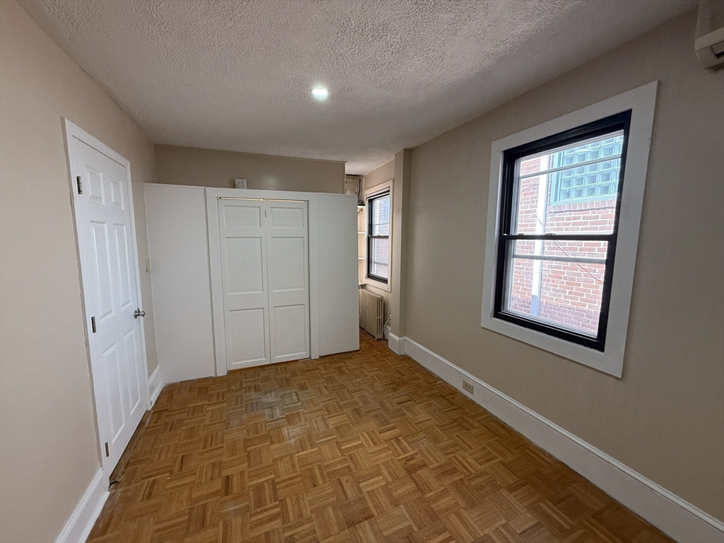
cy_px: 272
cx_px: 362
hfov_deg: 102.1
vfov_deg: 85.7
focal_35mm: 14
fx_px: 293
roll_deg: +0.3
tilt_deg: -6.5
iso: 250
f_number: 2.2
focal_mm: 2.22
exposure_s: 1/120
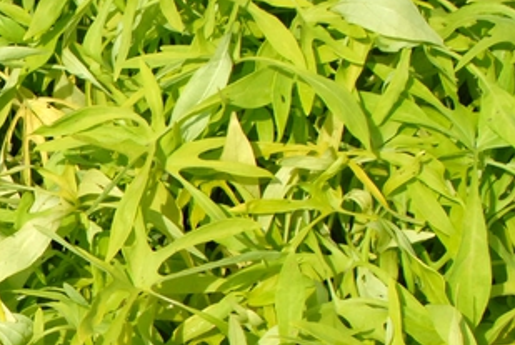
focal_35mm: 139
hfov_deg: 13.6
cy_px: 312
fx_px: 1991
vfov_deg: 9.9
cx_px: -332
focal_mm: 28
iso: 400
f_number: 10
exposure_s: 1/500
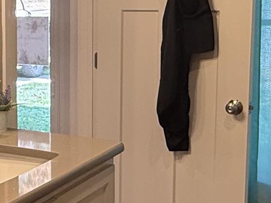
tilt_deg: -6.9
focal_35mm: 77
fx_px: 603
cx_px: 35
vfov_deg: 19.1
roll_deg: -0.6
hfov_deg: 24.7
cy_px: 76
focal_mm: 2.22
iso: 160
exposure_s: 1/120
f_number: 2.2
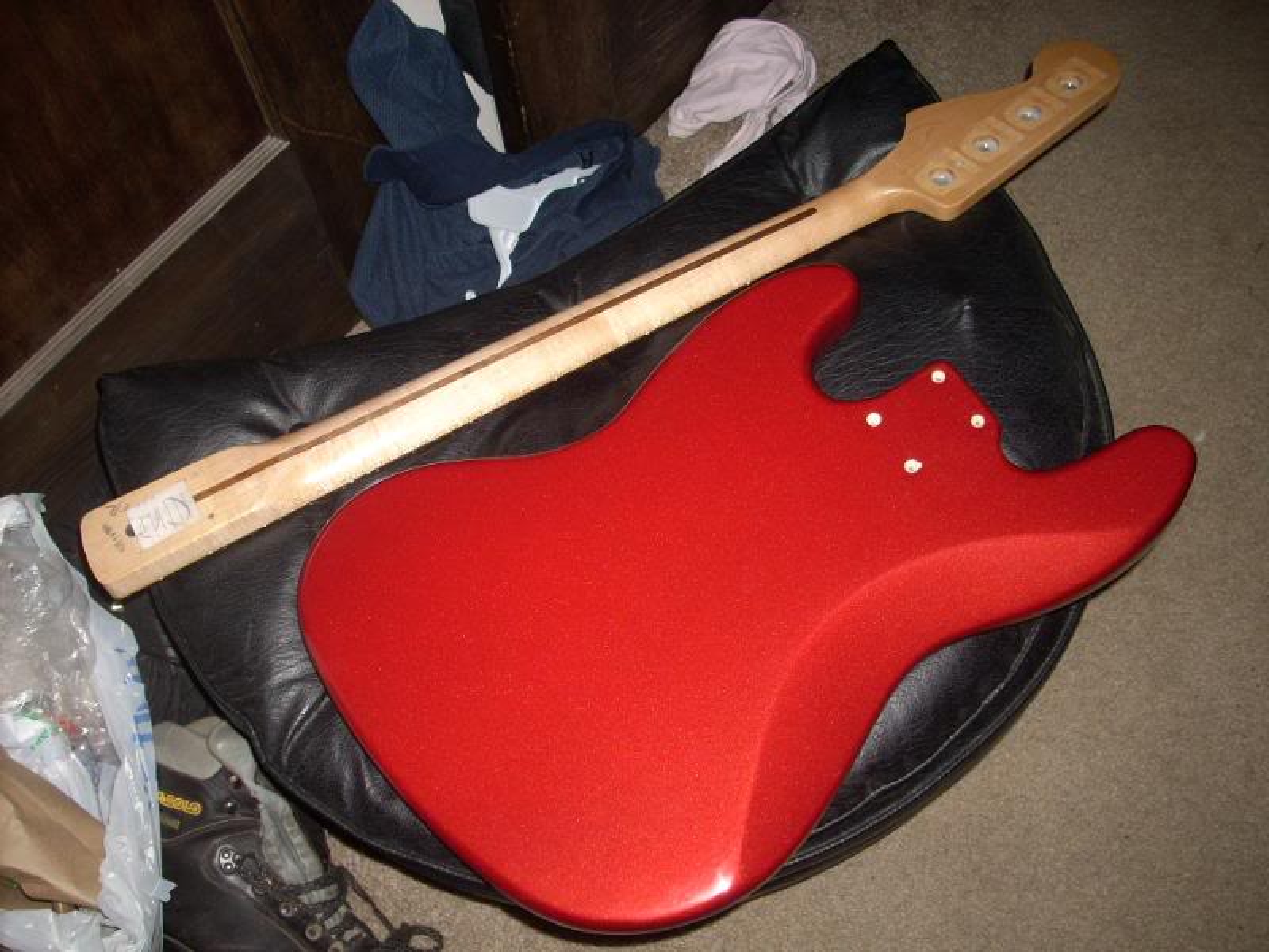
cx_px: 634
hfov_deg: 50.1
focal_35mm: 37
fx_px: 1356
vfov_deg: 38.7
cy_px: 476
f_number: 2.8
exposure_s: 1/60
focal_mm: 6.2
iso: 64
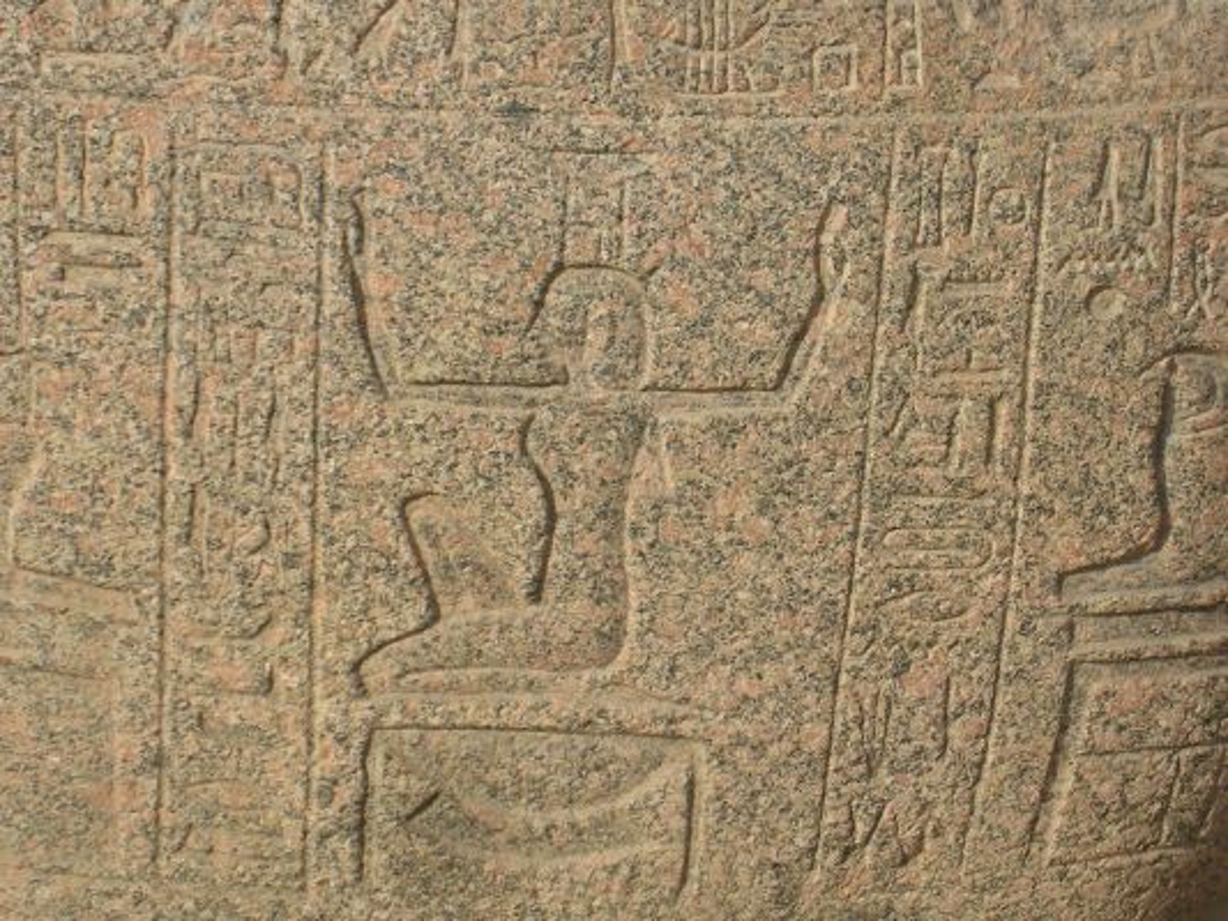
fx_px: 3371
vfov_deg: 15.6
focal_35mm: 95
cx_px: 614
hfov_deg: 20.6
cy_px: 460
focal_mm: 14.5
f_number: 4.4
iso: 50
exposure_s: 1/487
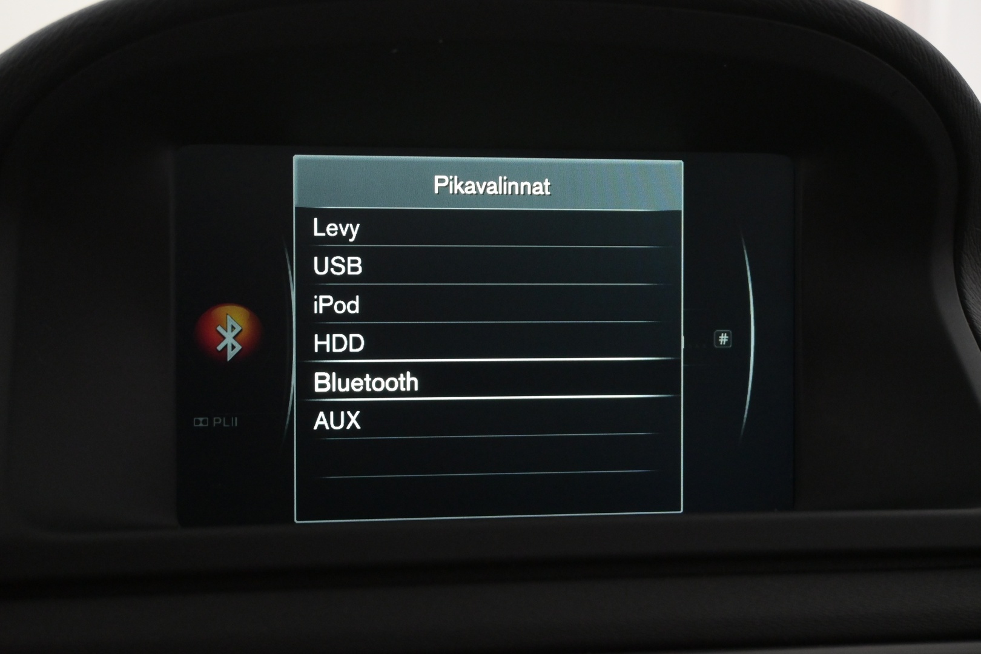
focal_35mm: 57
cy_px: 327
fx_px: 1553
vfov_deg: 23.8
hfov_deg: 35.1
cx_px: 490
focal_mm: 38
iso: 3200
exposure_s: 1/60
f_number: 5.6
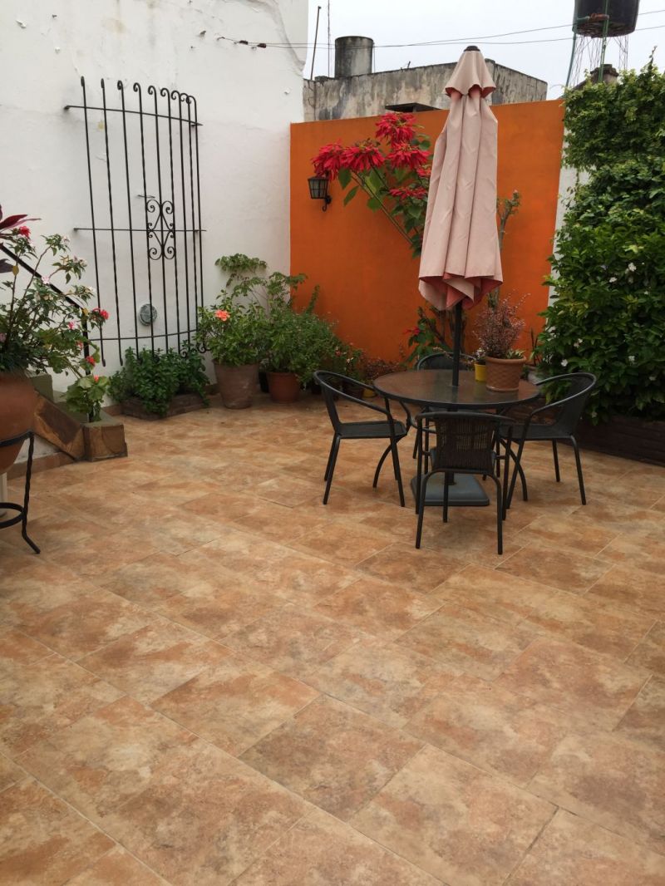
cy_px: 443
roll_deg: -0.9
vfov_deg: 61.6
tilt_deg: -16.1
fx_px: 743
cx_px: 332
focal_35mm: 29
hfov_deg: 48.2
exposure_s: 1/366
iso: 32
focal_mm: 4.15
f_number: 2.2
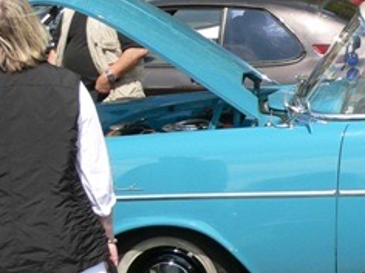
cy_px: -66
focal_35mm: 122
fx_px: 1286
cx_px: 489
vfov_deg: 11.9
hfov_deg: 15.3
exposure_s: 1/500
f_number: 4.6
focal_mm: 6
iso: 80
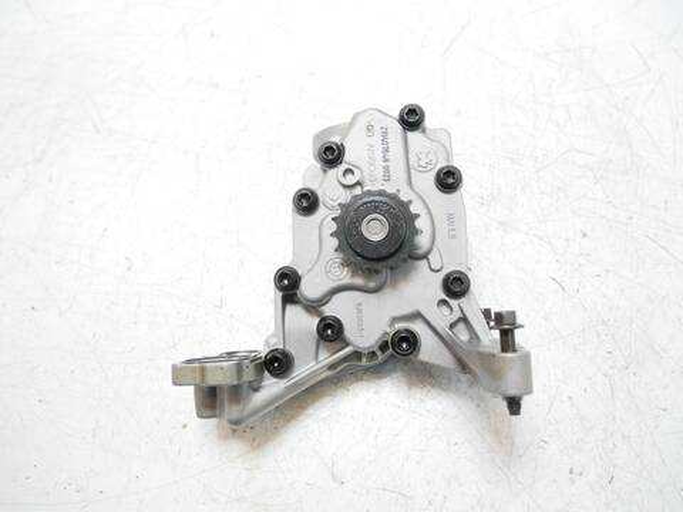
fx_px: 474
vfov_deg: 56.8
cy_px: 256
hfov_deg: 71.6
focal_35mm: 24
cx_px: 342
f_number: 3.5
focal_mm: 12
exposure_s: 1/100
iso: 200
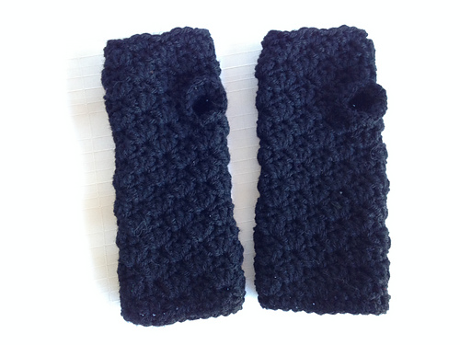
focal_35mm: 33
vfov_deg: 42.9
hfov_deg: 55.4
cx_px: 230
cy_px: 172
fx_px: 439
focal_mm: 4.12
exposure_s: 1/20
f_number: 2.4
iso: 125
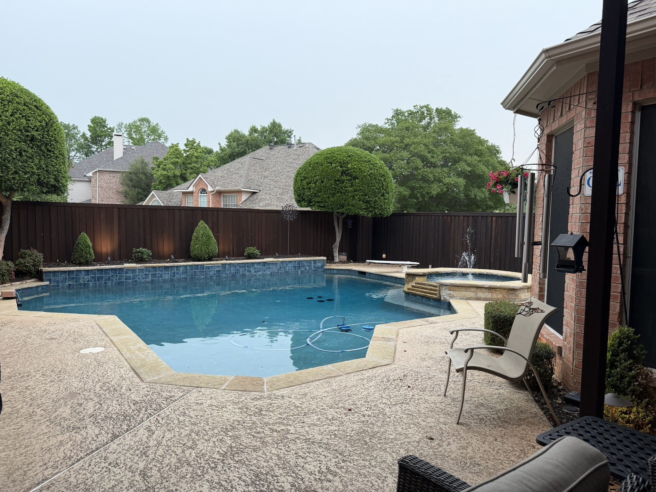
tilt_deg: -3.5
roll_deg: -1.3
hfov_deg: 71.6
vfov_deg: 56.8
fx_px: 455
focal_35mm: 24
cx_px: 328
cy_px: 246
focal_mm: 6.76
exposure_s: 1/121
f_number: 1.78
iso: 125
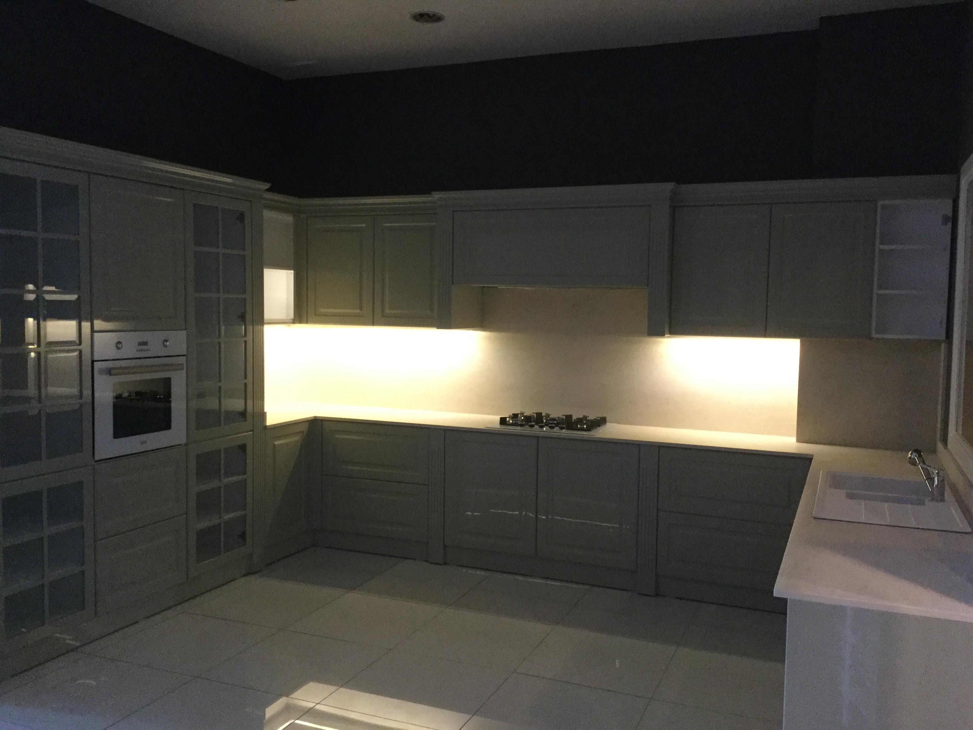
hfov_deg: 58.4
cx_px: 486
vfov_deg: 45.4
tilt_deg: -3.7
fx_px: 871
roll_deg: -1.1
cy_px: 365
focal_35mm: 31
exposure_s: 1/25
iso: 200
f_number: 2.4
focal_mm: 3.3
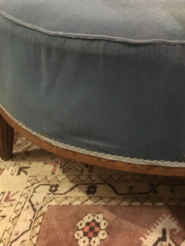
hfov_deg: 24.5
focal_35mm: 59
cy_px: 1
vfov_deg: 30.4
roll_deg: -0.1
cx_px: 144
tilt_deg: -16.7
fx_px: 421
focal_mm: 4.15
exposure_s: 1/17
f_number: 2.2
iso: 500
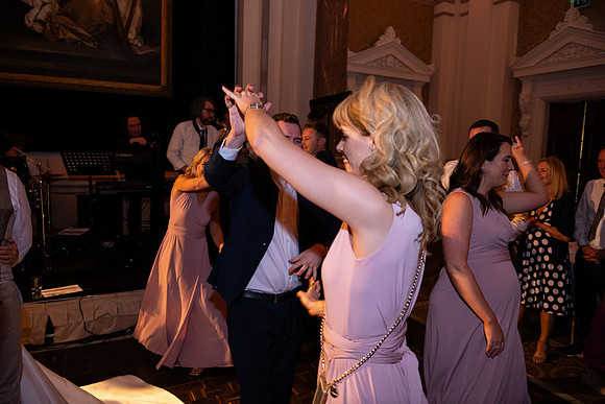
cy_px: 202
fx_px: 403
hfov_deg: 73.7
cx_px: 302
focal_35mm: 24
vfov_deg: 53.2
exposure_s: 1/160
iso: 1250
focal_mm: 24
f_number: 3.5
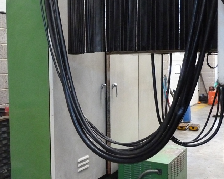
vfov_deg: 32.7
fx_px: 305
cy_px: 86
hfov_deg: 40.3
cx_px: 103
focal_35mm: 46
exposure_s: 1/40
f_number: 3.6
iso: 800
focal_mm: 6.1
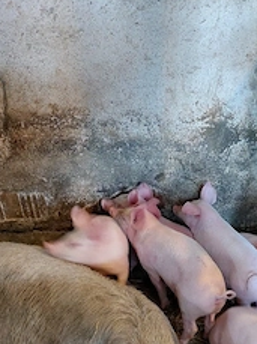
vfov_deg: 43.2
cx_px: 207
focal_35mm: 42
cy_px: 266
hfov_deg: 33.2
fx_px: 417
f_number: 1.8
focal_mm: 5.23
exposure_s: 1/25
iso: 500
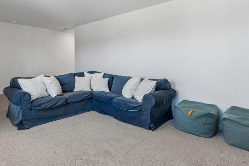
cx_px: 105
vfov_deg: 56.6
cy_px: 63
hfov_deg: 78.1
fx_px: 152
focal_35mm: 22
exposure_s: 1/5
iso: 200
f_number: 20
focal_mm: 10
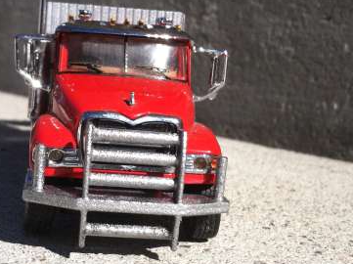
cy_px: 150
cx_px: 150
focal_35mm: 62
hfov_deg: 31.2
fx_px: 632
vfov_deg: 23.6
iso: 80
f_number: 2.8
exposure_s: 1/2000
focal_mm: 3.85
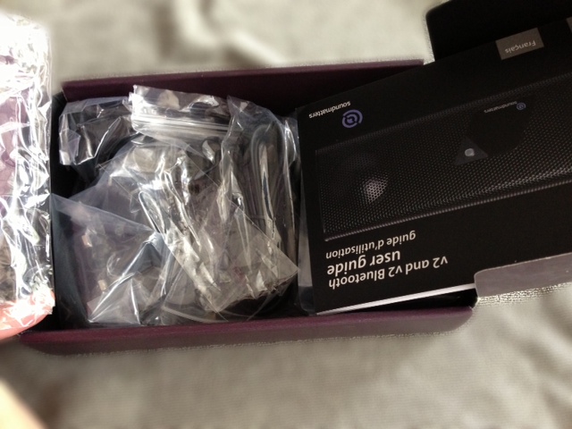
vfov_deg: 42.9
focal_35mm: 33
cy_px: 214
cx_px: 286
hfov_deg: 55.4
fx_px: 545
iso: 250
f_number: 2.4
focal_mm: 4.13
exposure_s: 1/20
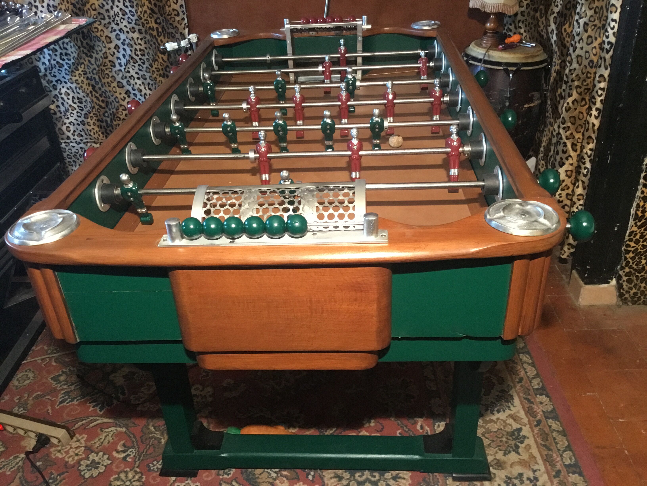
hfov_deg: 58.4
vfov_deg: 45.4
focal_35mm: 31
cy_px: 243
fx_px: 579
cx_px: 324
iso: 200
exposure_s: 1/20
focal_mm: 3.3
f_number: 2.4
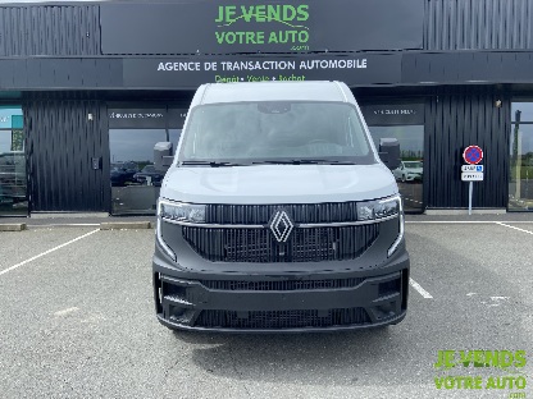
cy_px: 200
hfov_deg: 67.3
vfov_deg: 53.1
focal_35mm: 26
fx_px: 400
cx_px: 266
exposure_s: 1/1653
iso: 32
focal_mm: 4.25
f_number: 1.8
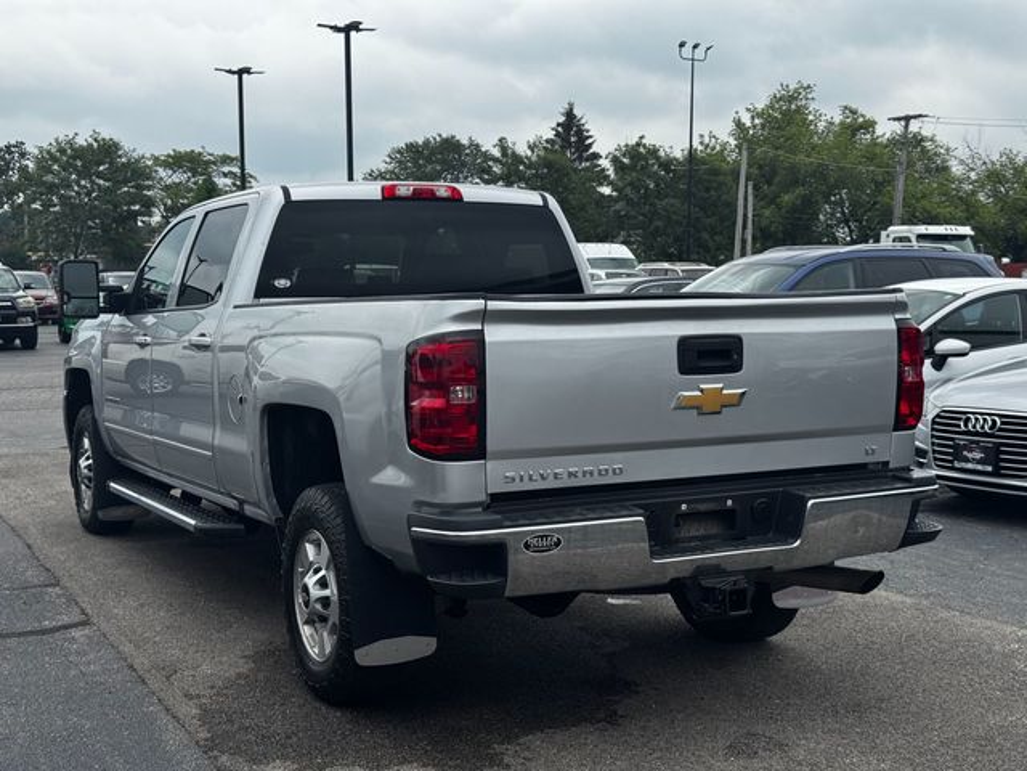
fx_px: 1424
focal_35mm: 48
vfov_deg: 30.3
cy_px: 386
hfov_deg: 39.7
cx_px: 514
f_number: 1.78
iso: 64
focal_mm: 6.76
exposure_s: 1/3096
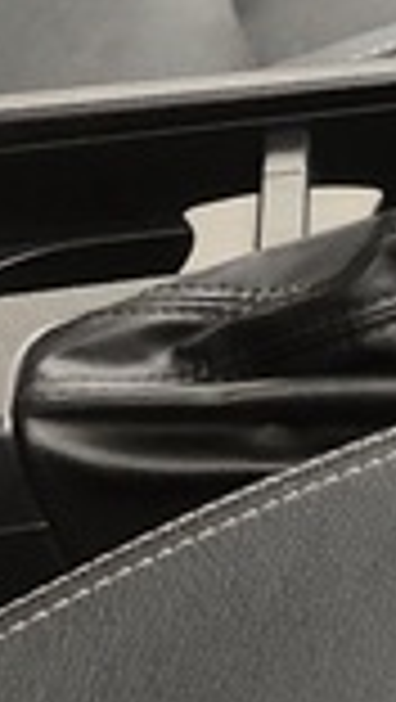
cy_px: -428
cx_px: 1548
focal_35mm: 156
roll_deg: -5.6
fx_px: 2906
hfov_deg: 6.4
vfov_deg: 12.9
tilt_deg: -19.7
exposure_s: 1/30
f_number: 1.8
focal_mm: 3.99
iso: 32
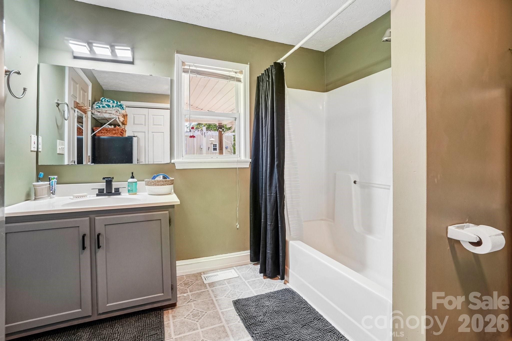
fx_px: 213
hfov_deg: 100.4
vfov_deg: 77.3
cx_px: 256
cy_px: 170
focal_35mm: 15
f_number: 8
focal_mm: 10
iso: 400
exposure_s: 1/10
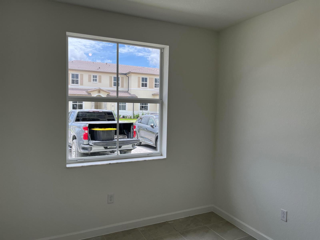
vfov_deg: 53.1
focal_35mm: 26
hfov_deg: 67.3
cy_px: 120
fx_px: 240
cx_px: 160
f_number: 1.6
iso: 50
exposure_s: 1/586
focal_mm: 5.1
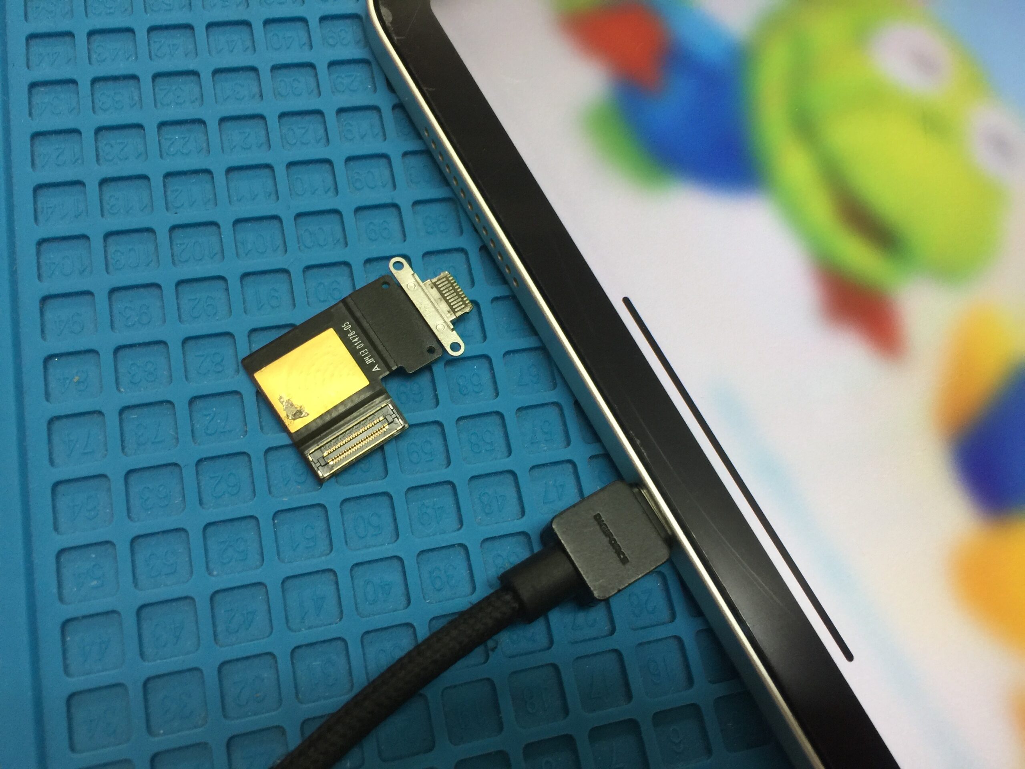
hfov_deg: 61.7
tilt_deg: -69.5
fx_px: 859
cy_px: 384
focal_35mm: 29
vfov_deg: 48.2
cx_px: 512
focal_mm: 4.15
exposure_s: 1/33
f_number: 2.2
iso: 50
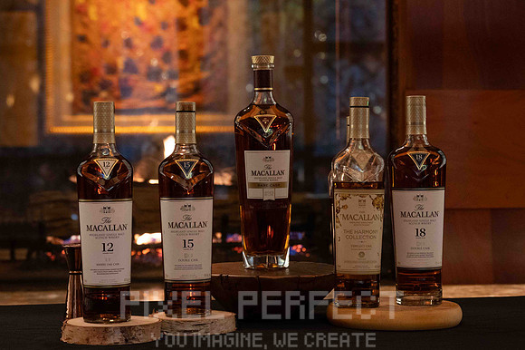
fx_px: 1216
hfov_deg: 24.4
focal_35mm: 83
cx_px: 251
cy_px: 199
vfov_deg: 16.3
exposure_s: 1/60
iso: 10000
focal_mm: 72
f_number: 6
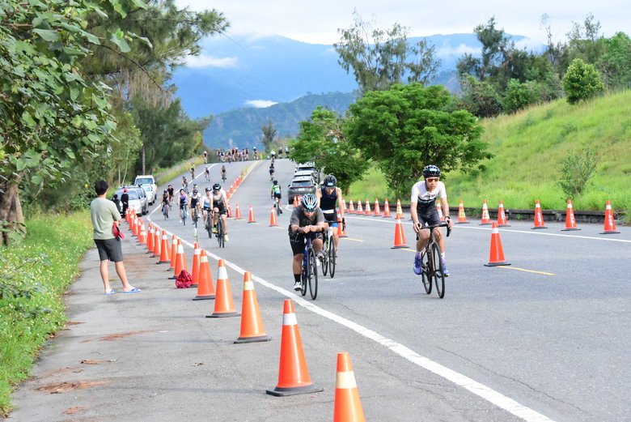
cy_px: 211
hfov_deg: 18.3
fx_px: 1964
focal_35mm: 112
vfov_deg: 12.2
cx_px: 316
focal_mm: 112
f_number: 11
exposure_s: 1/2000
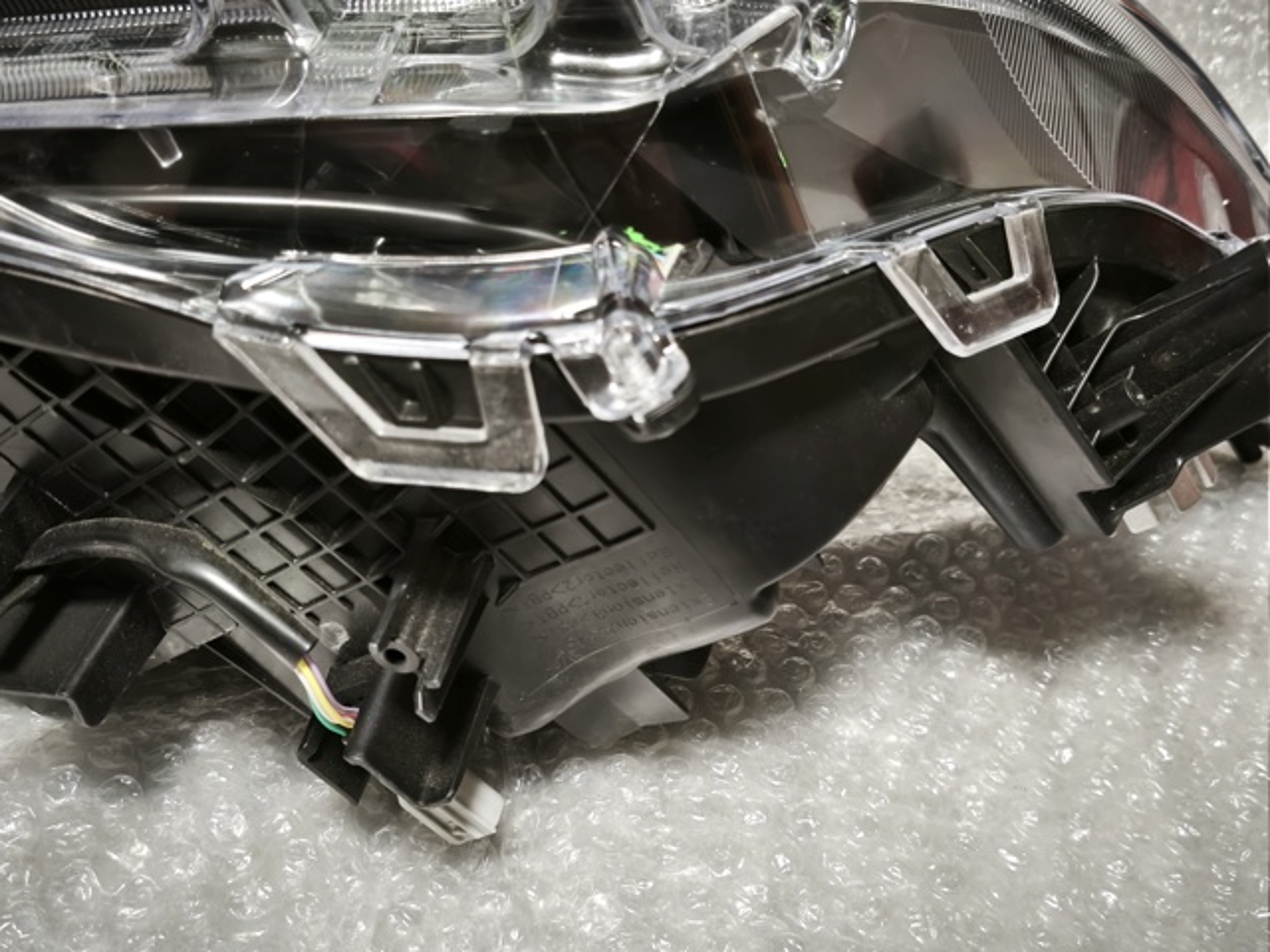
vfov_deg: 40.7
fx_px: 1284
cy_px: 476
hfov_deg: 52.6
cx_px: 635
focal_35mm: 35
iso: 800
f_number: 1.7
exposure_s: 1/33.3
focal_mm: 5.35
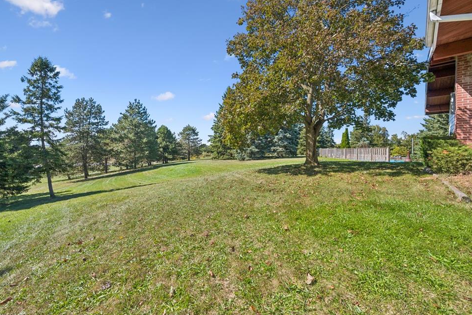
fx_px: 197
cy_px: 152
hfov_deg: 100.3
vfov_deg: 77.3
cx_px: 227
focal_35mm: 15
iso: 800
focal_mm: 14
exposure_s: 1/2500
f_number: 6.3
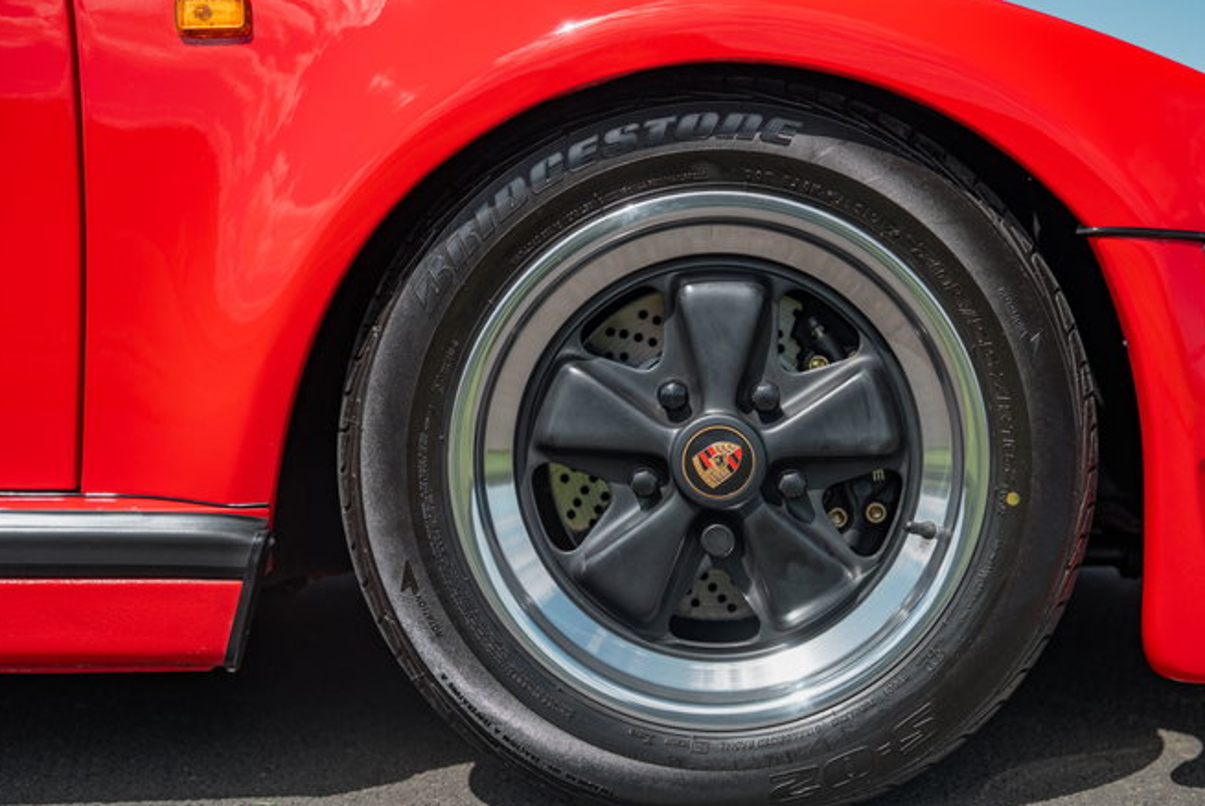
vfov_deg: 24.6
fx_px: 1843
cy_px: 460
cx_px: 693
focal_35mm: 55
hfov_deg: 36.1
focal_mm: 47
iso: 100
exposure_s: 1/1000
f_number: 2.8
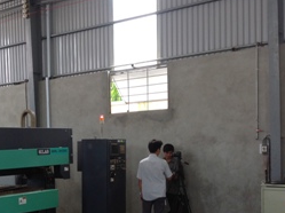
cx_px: 61
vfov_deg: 22.9
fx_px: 518
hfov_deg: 30.1
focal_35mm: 63
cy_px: 168
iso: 50
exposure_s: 1/40
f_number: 2.4
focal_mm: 4.28
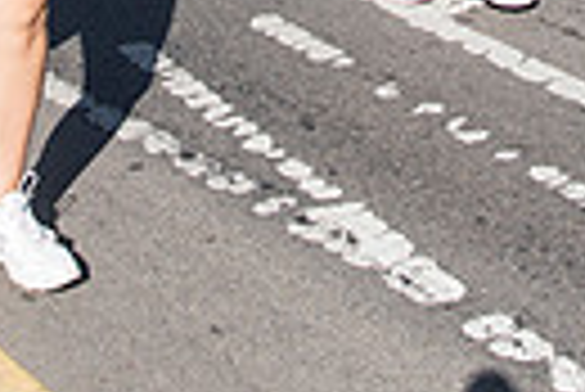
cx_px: 360
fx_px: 1741
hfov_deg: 19.1
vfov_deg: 11.4
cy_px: -426
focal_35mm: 107
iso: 250
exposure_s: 1/1600
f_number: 4.5
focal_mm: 24
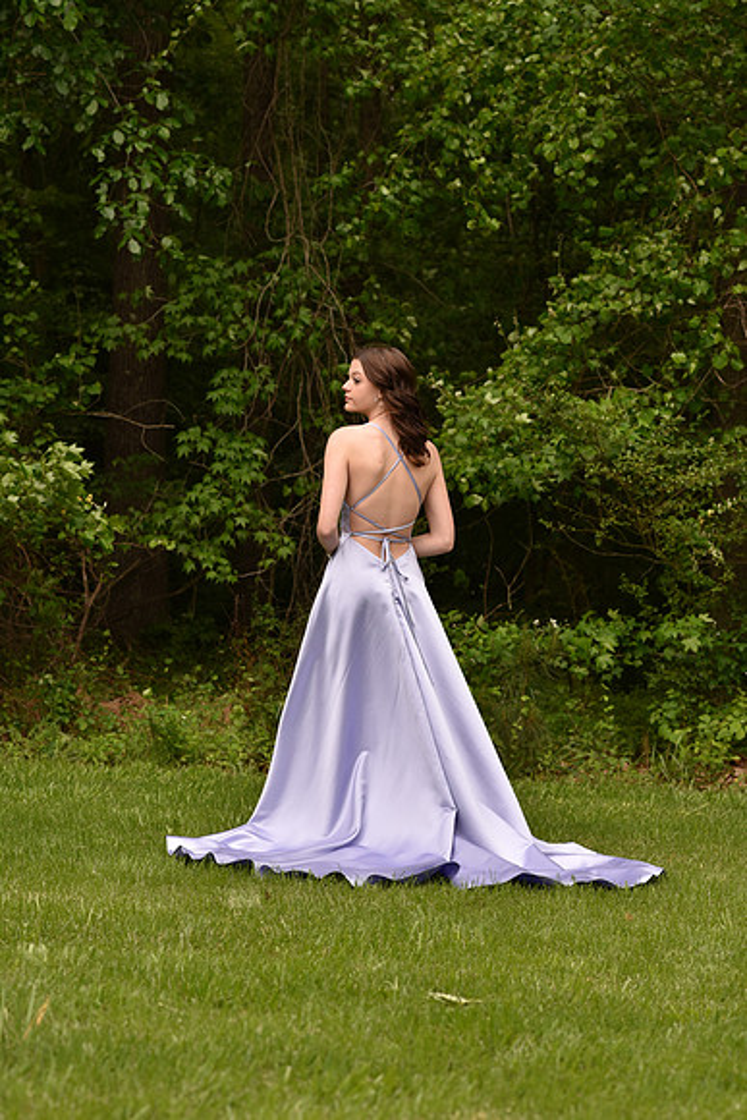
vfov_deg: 23.9
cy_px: 560
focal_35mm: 85
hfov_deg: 16.1
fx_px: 2644
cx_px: 374
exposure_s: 1/320
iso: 200
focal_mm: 85
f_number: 6.3
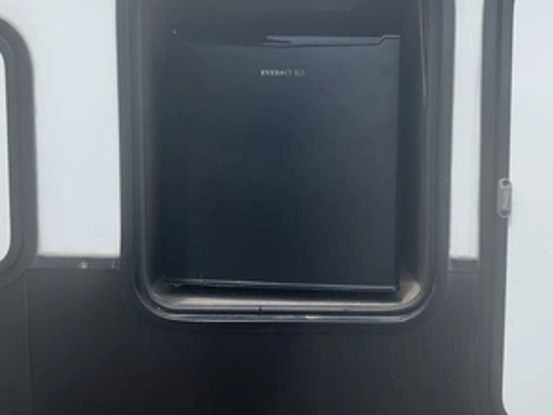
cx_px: 283
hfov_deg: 47.8
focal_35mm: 39
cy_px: 147
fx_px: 623
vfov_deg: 36.6
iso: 25
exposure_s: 1/1098
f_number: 1.8
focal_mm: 3
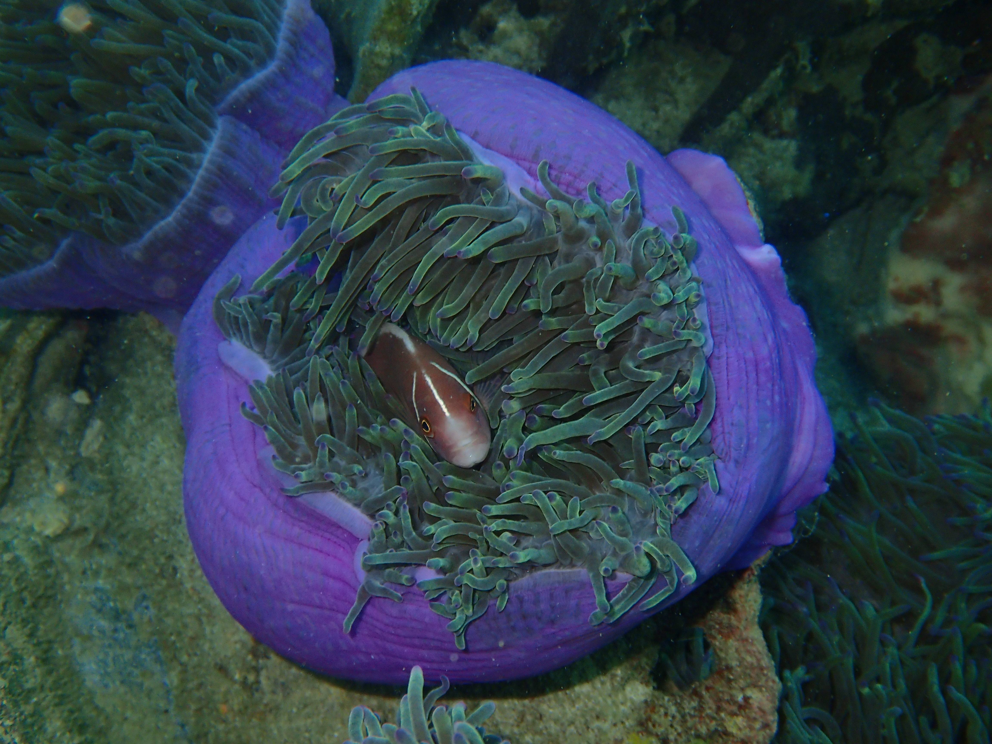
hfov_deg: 46.8
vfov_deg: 36.0
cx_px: 496
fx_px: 1146
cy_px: 372
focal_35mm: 40
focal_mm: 7.34
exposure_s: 1/80
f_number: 4
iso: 200
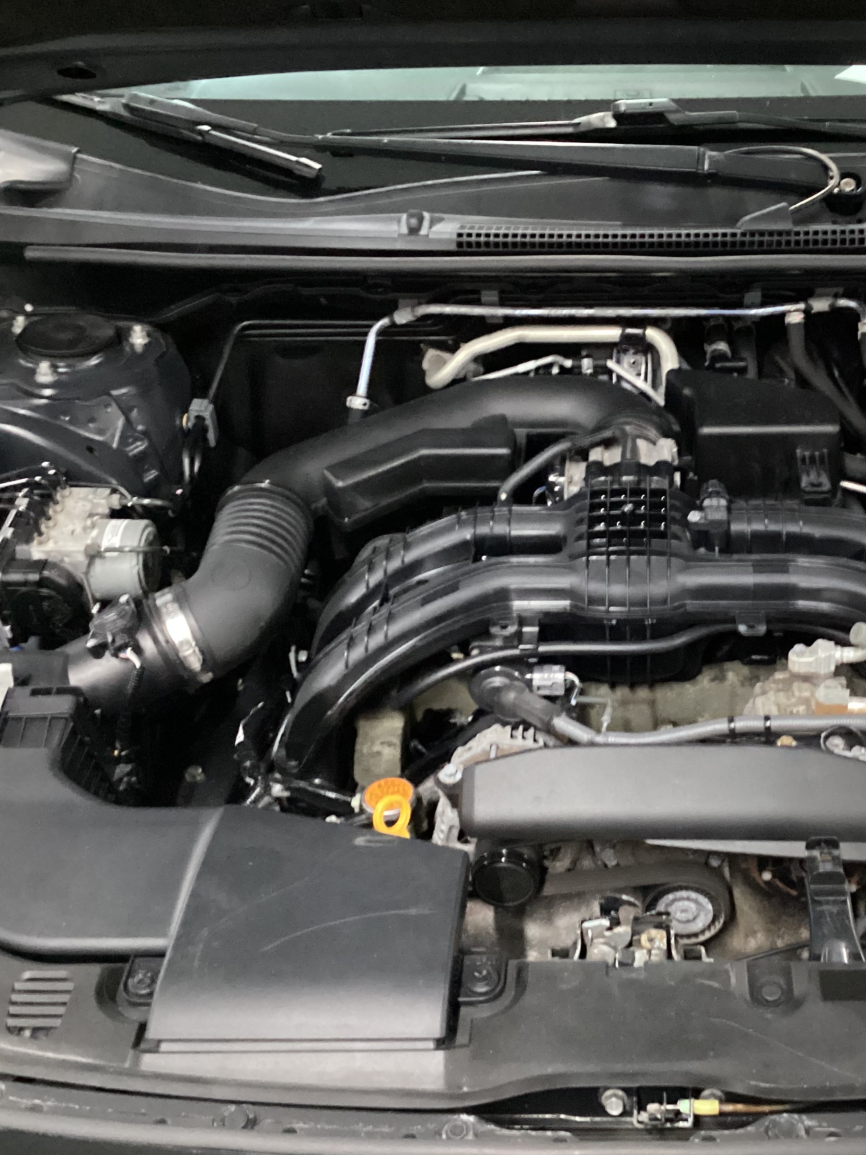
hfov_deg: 33.8
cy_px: 576
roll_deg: +1.4
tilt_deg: -39.3
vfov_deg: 44.8
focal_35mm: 42
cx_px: 635
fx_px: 1401
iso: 400
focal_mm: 3.3
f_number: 2.4
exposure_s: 1/30
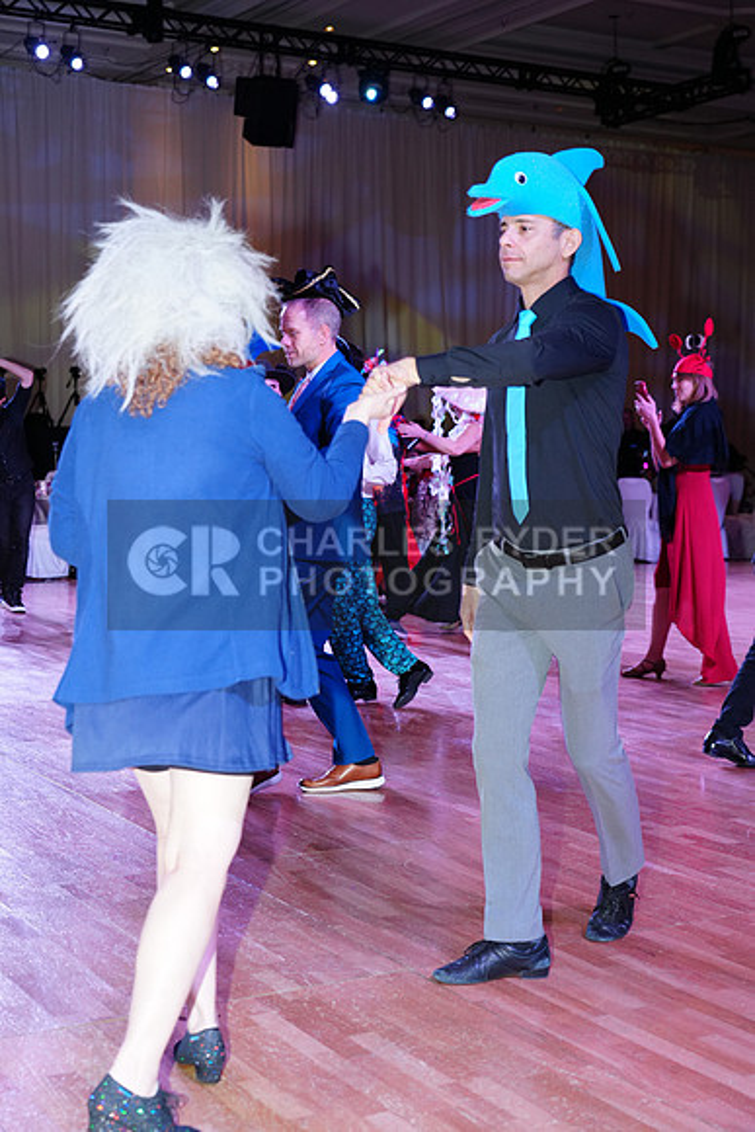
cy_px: 566
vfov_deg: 38.9
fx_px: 1603
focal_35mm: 51
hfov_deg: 26.5
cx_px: 378
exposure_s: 1/250
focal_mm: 51
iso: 1600
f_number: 4
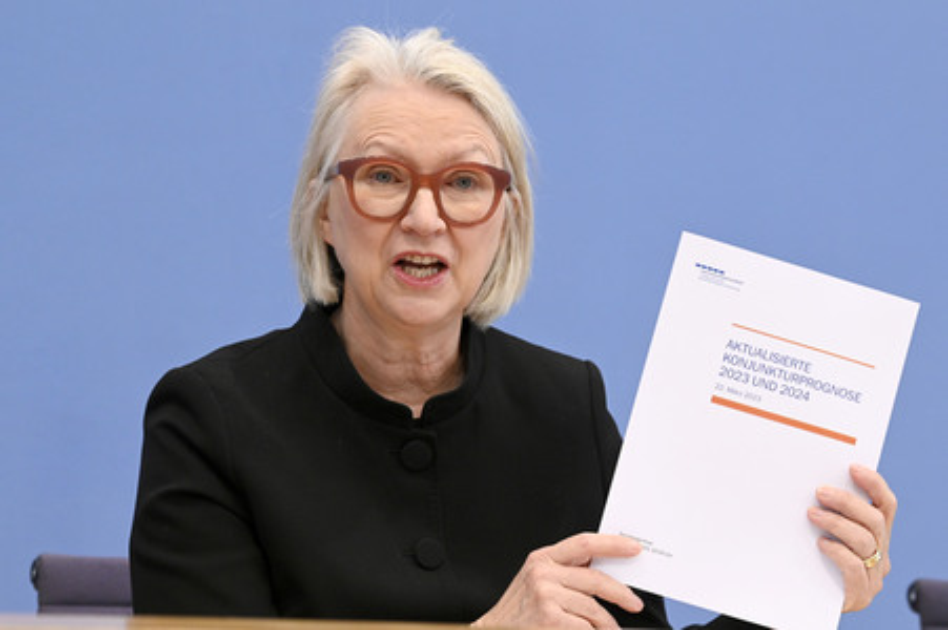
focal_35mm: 112
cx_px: 474
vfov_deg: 12.2
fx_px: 2947
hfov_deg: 18.3
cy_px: 315
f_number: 5.6
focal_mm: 112
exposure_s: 1/640
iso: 4000
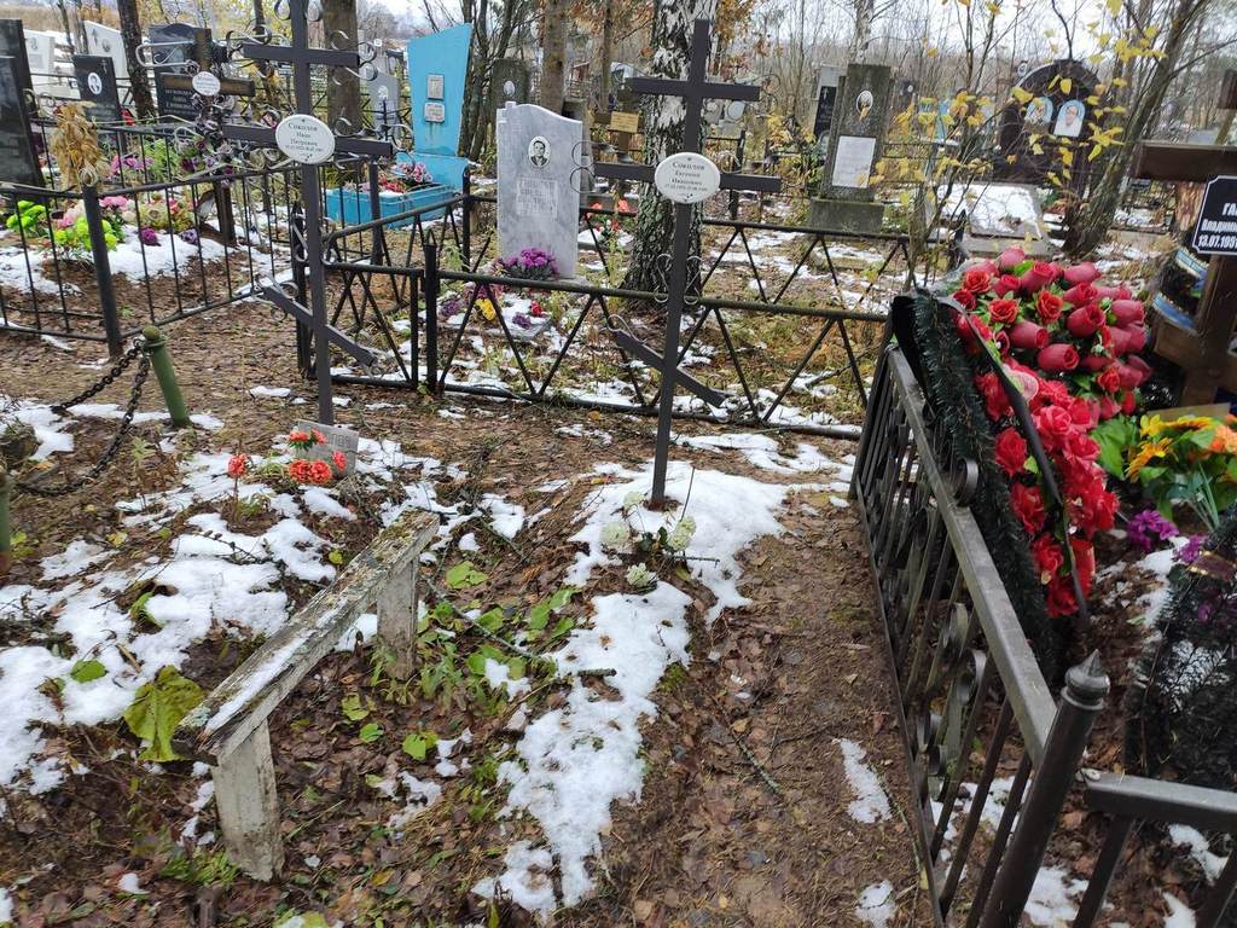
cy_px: 464
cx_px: 618
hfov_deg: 67.3
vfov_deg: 53.1
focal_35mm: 26
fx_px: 929
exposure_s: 1/60
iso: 140
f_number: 1.75
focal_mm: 4.77
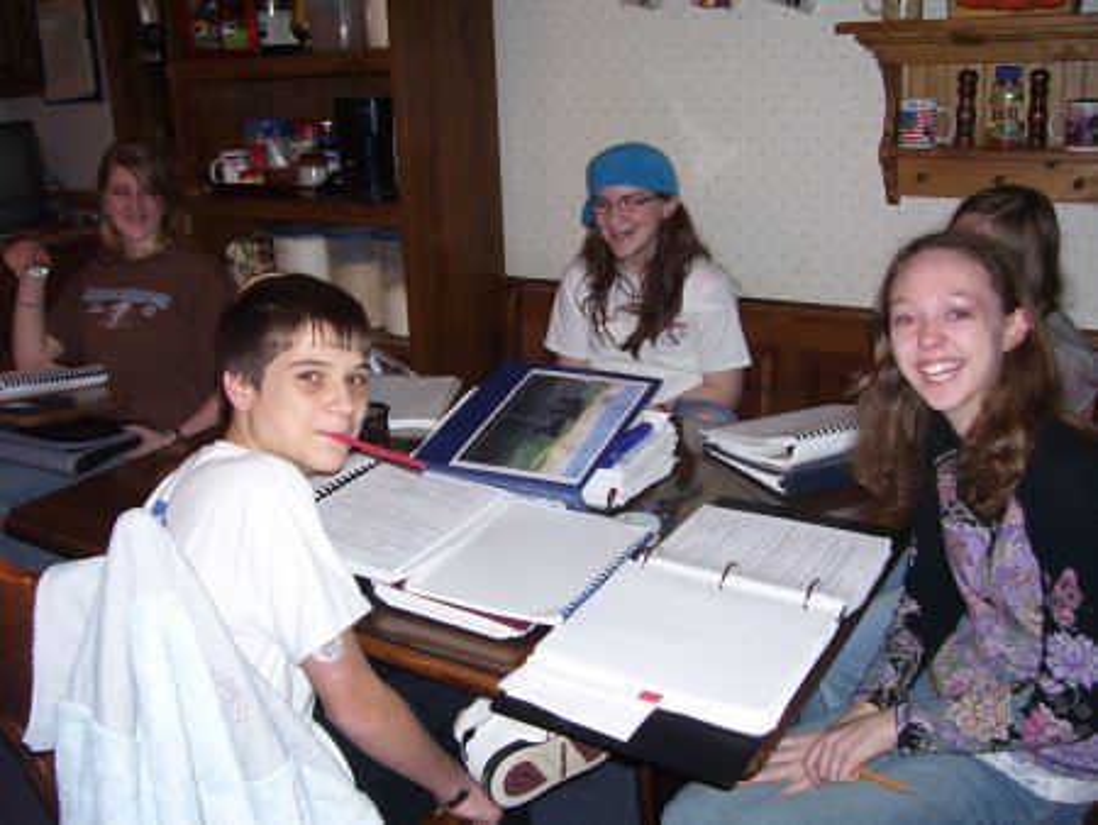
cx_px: 549
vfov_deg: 41.8
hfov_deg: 53.9
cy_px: 412
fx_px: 1079
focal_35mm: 34
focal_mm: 5.6
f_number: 2.7
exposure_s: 1/60
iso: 80
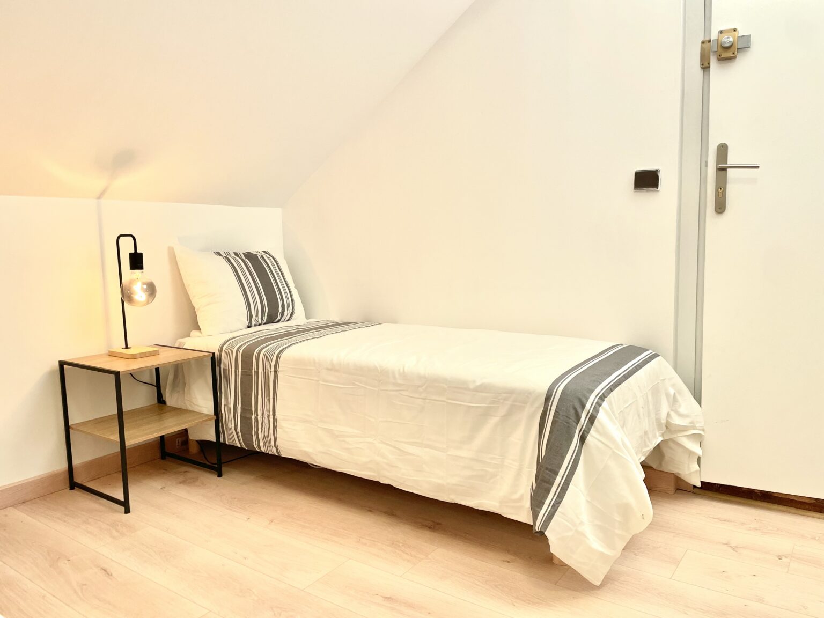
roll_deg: +1.4
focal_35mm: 26
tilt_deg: -6.5
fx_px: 619
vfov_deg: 53.1
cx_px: 412
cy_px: 309
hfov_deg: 67.3
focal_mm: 4.2
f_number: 1.6
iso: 80
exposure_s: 1/100
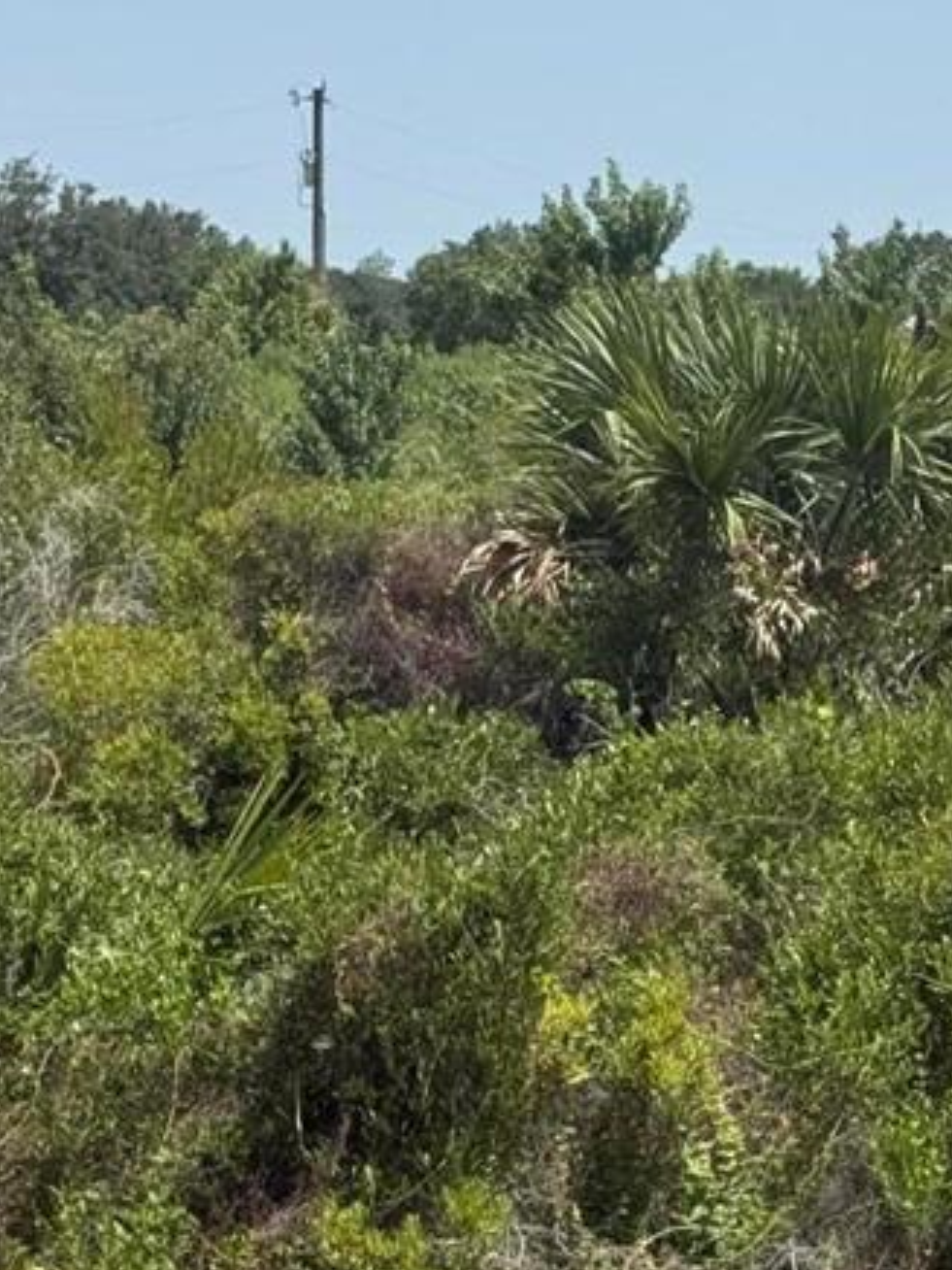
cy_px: 952
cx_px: 1153
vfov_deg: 14.9
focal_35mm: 132
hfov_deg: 11.0
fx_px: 4840
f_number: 1.78
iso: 80
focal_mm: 6.76
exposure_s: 1/6024
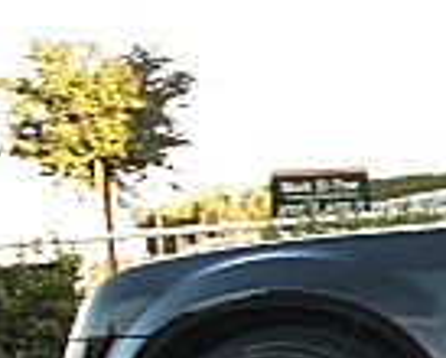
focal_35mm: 164
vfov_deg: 9.4
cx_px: 1032
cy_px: 338
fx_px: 2168
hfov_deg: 10.3
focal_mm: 6.3
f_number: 2.8
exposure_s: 1/60
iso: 100
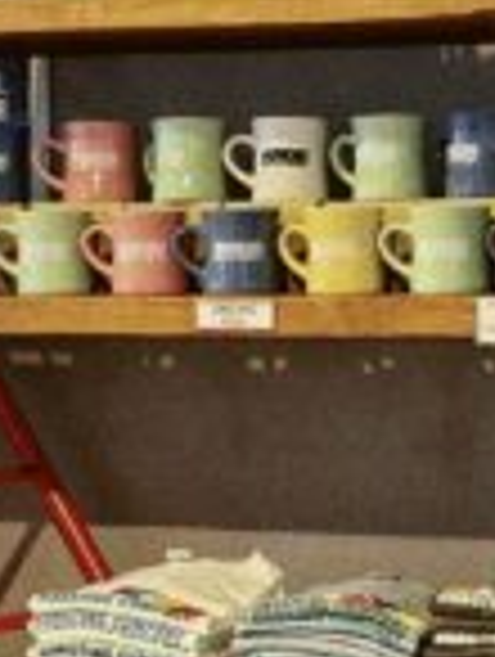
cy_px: 594
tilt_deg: -5.5
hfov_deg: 8.8
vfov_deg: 11.7
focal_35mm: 168
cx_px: 400
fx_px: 3194
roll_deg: -0.5
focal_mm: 6.76
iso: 400
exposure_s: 1/40
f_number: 1.78
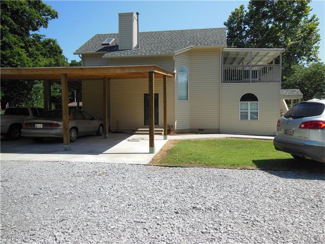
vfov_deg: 54.9
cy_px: 122
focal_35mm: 25
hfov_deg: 69.4
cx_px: 162
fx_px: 235
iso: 125
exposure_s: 1/1000
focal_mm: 4.5
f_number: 3.5
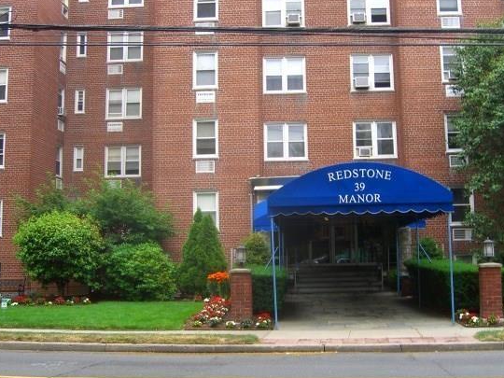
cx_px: 285
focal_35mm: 45
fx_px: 655
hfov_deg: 42.0
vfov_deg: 32.2
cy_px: 174
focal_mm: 7.9
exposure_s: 1/100
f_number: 4
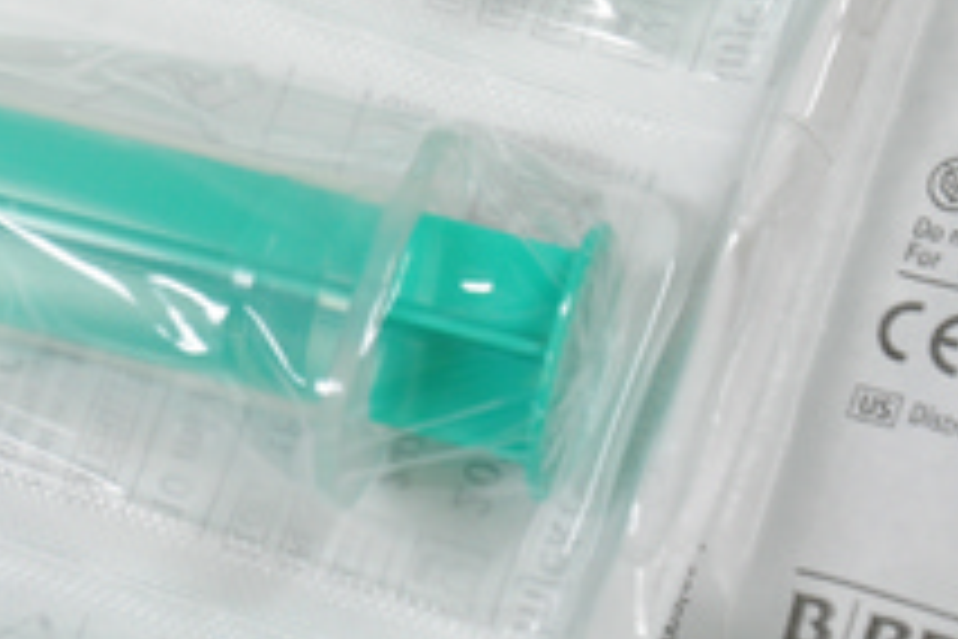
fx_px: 9564
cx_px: -31
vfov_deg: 3.8
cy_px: -254
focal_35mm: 359
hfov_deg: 5.7
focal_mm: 85
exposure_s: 1/160
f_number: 5.6
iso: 800
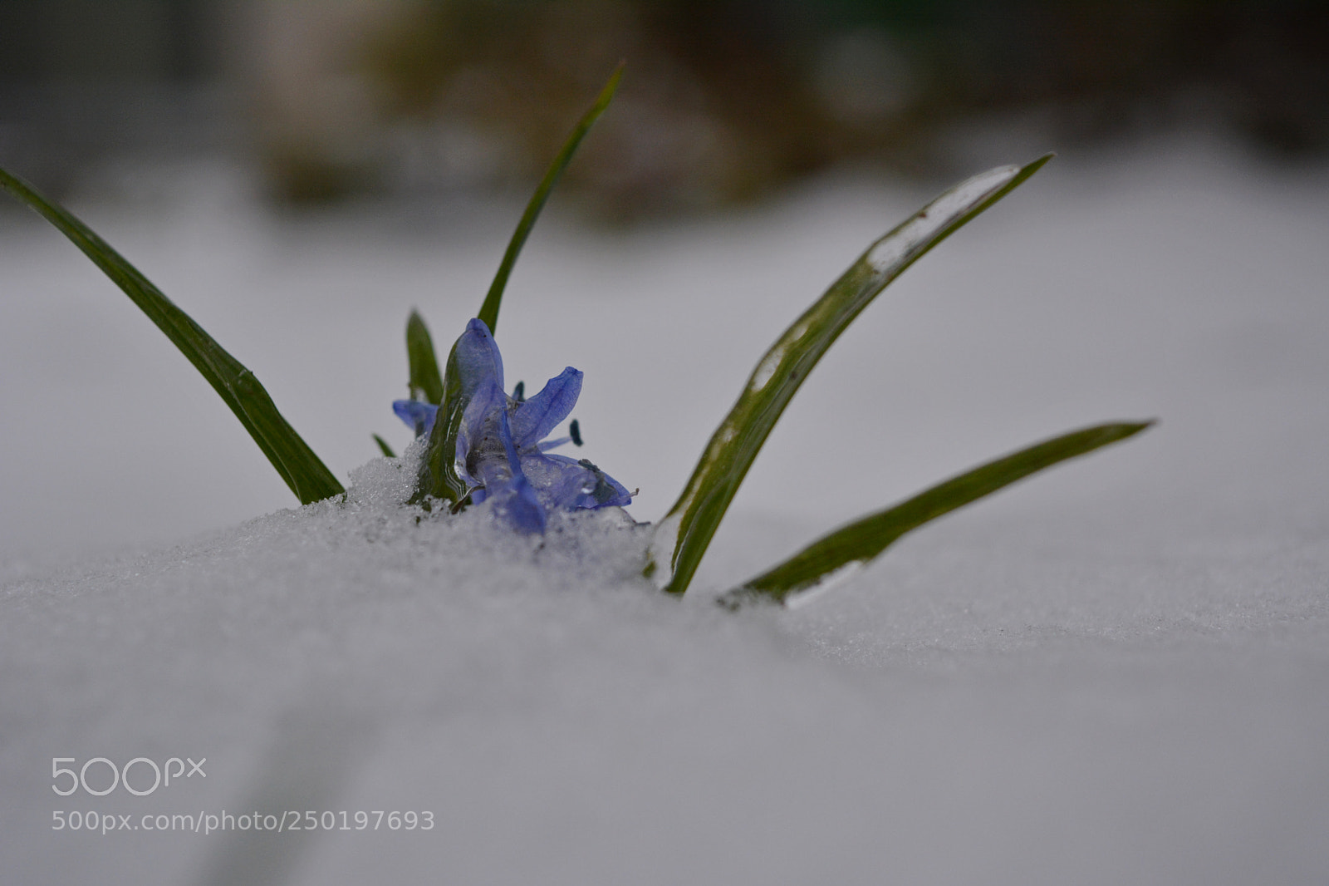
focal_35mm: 72
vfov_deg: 18.9
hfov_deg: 28.1
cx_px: 664
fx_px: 2657
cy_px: 443
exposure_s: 1/1000
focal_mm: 48
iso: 720
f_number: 5.3
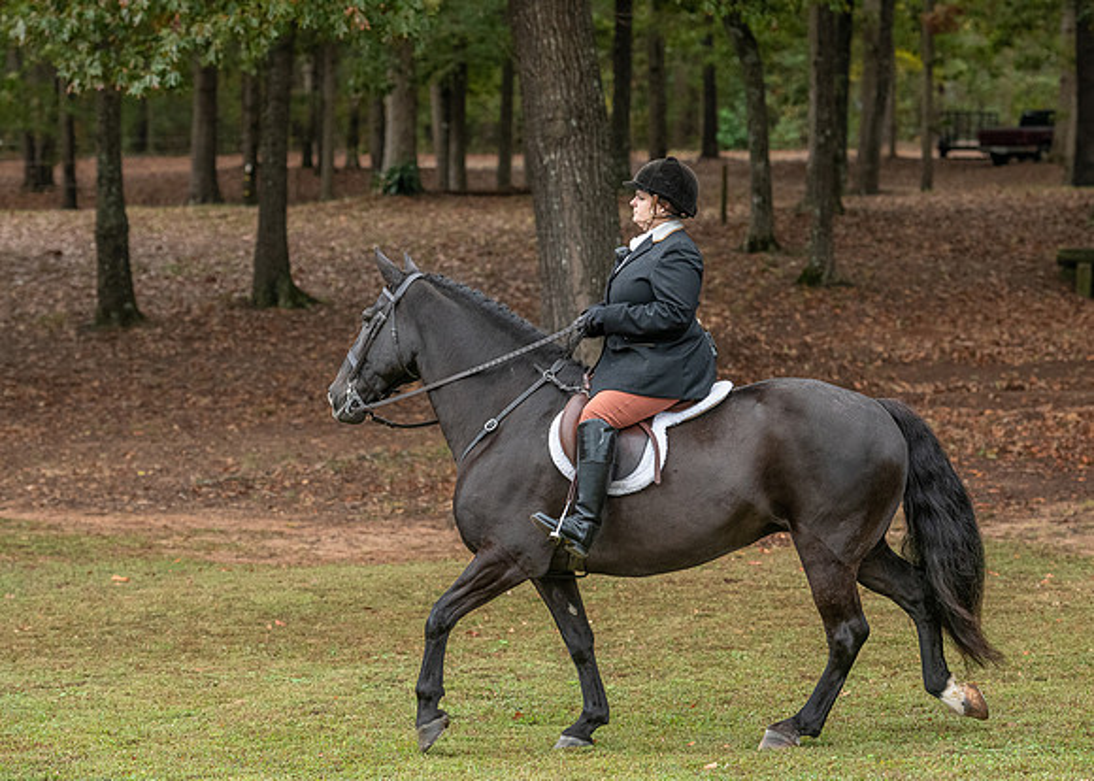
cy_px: 413
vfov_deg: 10.7
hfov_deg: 14.9
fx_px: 4174
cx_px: 578
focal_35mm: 134
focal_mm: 112
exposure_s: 1/500
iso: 1600
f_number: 4
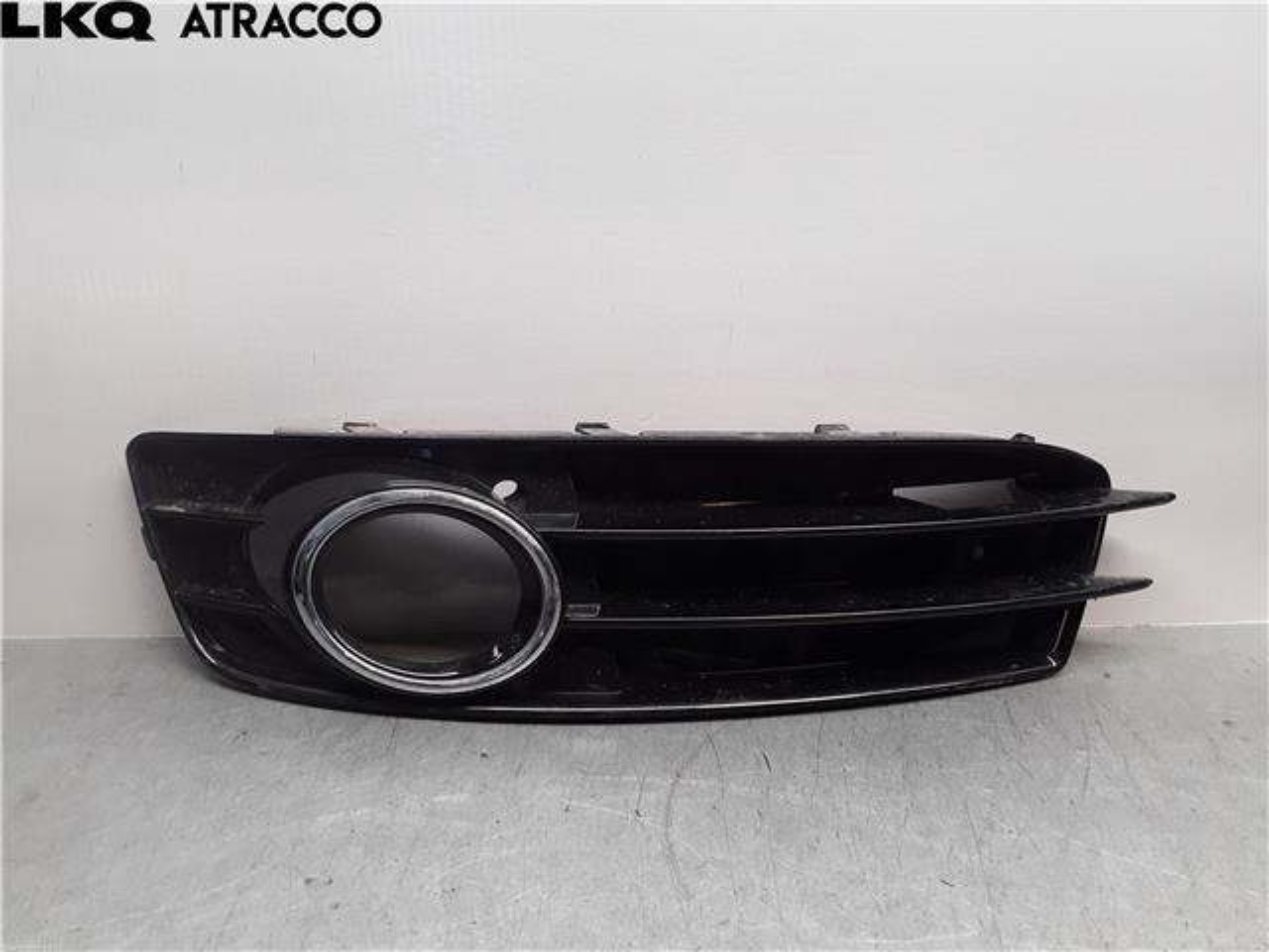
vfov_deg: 49.7
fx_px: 1026
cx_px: 634
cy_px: 476
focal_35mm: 28
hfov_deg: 63.4
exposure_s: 1/50
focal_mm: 2.91
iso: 40
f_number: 1.9
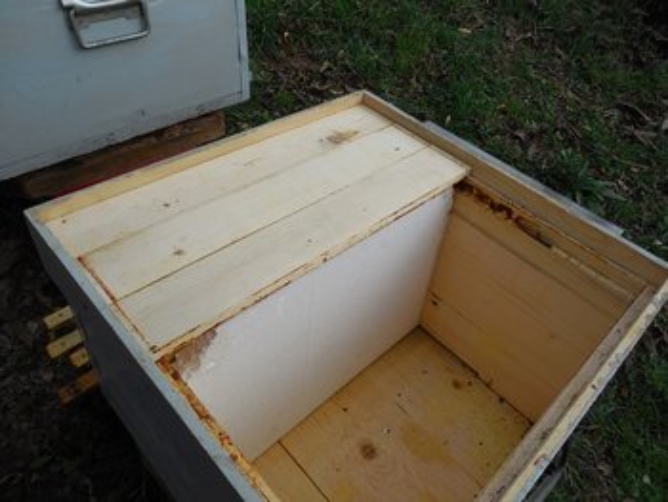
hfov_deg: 69.4
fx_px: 483
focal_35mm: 25
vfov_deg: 54.9
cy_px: 251
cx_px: 334
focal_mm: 4.5
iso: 125
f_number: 3.3
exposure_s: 1/640
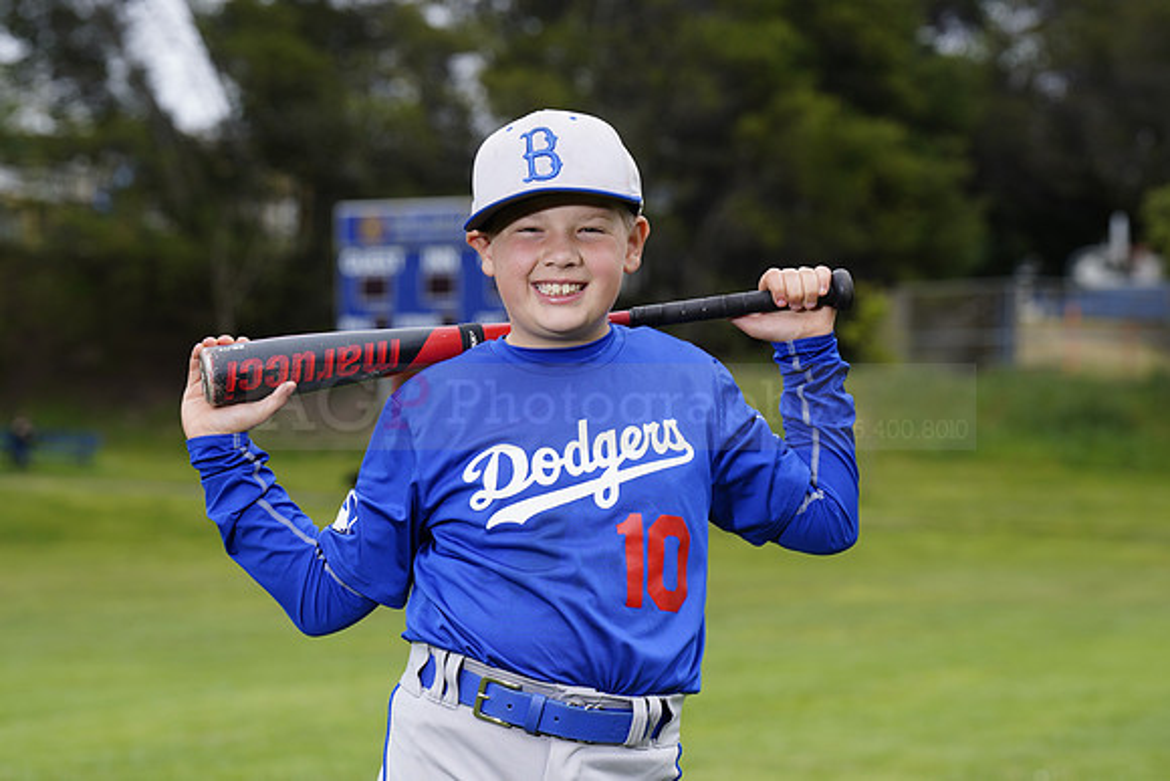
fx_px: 4258
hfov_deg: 15.6
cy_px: 390
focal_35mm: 131
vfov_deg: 10.5
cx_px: 585
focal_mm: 131
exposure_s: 1/250
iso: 100
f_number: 6.3
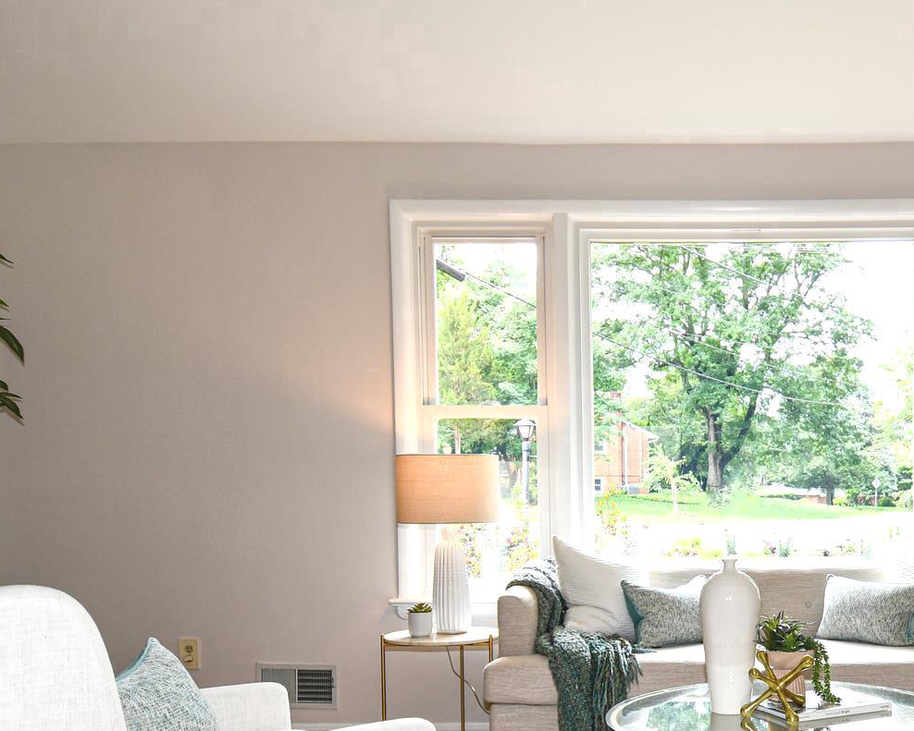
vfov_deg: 40.8
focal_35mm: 35
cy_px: 566
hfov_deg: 47.2
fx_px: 947
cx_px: 794
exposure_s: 1/80
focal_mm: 12
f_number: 4.5
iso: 200
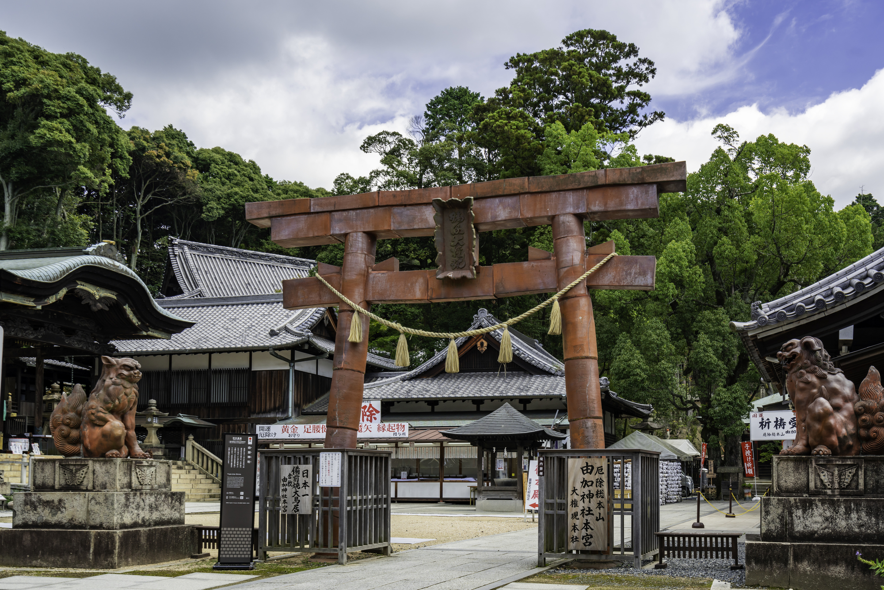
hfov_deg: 54.4
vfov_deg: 37.9
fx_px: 860
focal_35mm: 35
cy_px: 295
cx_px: 442
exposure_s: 1/250
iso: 160
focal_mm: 35
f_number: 8
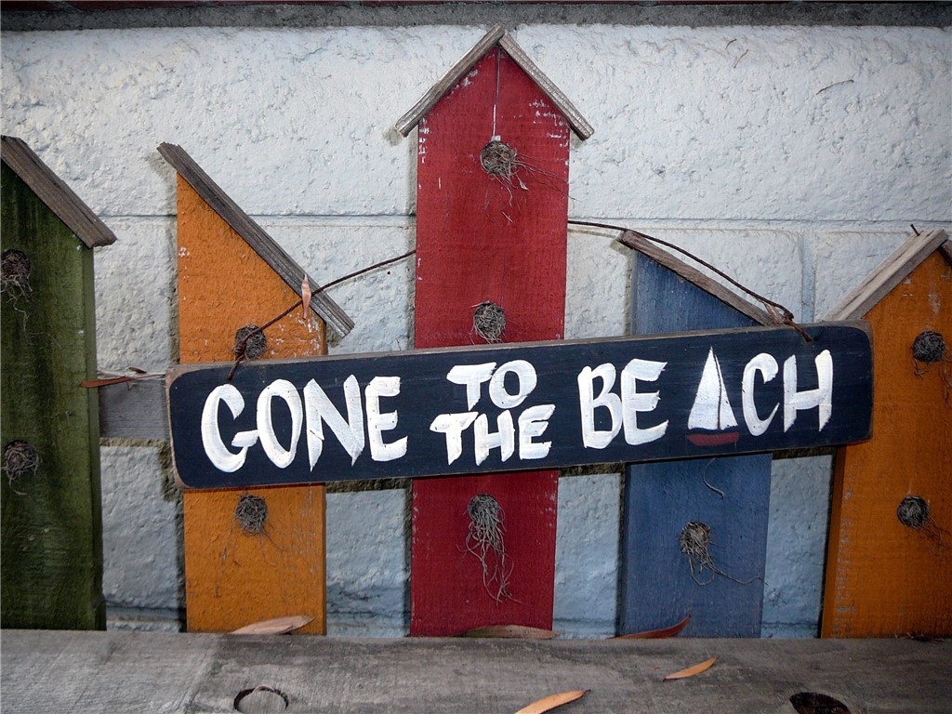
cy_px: 357
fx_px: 963
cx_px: 476
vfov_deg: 40.7
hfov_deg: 52.6
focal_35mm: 35
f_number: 2.8
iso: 80
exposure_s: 1/8
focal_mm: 5.2
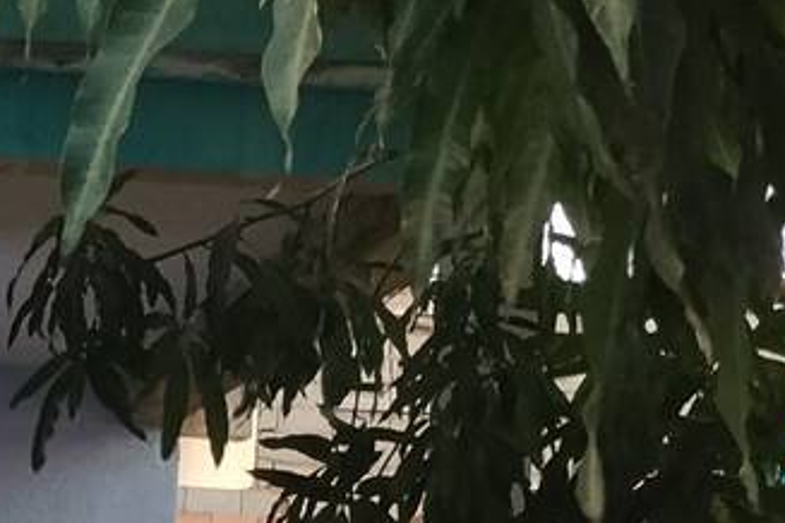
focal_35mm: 133
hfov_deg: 14.8
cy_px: 979
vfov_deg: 9.7
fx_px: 2900
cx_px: -182
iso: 200
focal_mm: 4.22
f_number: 1.8
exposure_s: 1/100
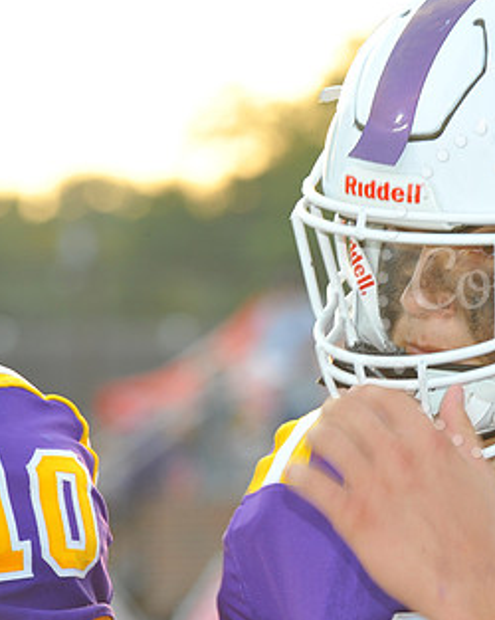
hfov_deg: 4.4
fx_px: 6379
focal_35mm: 348
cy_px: 289
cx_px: 566
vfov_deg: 5.6
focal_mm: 200
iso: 500
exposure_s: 1/100
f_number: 8
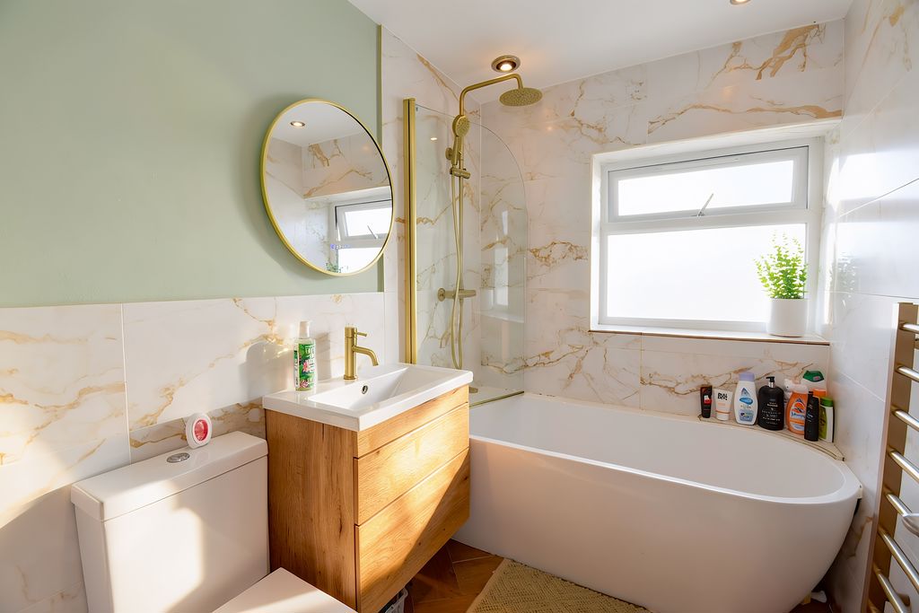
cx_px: 460
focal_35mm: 15
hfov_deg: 100.4
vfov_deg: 77.3
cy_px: 306
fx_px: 383
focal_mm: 10
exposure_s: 1/200
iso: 280
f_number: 5
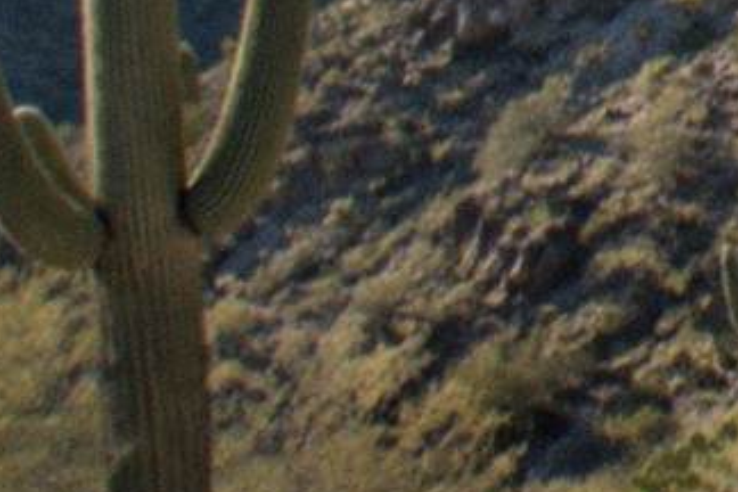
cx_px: 1123
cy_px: 7
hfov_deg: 6.3
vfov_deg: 4.2
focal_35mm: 324
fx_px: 6641
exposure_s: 1/100
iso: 200
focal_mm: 105
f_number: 10
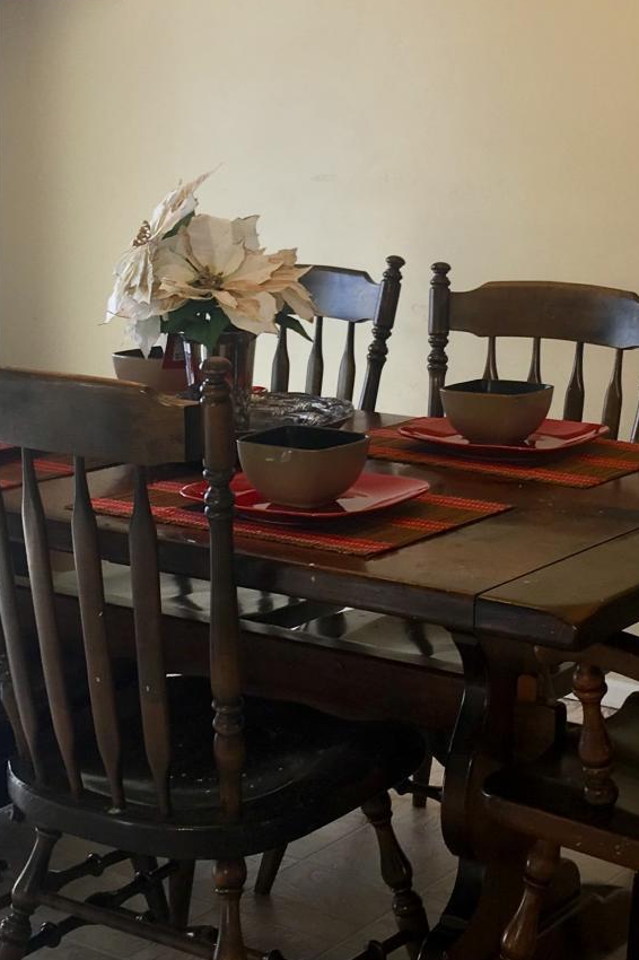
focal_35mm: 71
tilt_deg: -6.5
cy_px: 308
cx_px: 299
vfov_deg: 28.3
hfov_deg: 19.2
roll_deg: +0.2
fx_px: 1892
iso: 25
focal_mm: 4.15
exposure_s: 1/40
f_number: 2.2
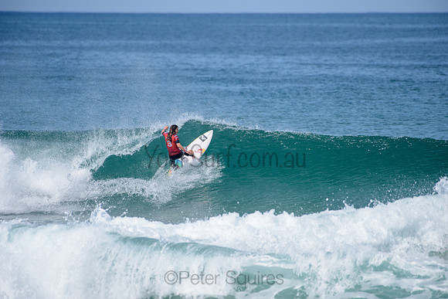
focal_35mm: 500
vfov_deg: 2.8
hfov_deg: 4.1
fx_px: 6223
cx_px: 224
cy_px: 150
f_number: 6.3
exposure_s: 1/2500
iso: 250
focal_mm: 500
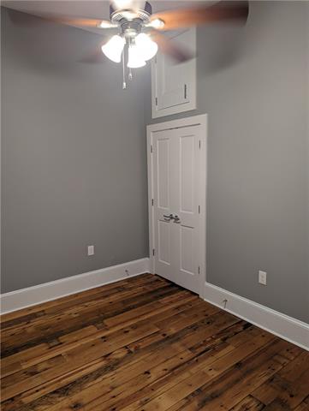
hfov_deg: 56.9
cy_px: 206
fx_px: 285
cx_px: 154
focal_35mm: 24
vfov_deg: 71.5
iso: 248
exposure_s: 1/60
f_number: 1.85
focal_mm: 6.81
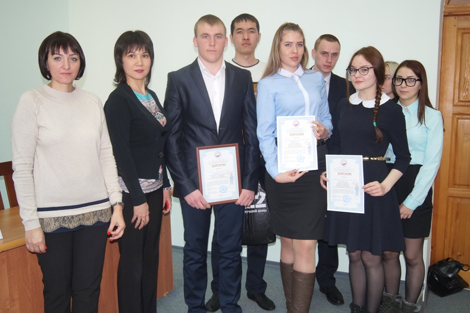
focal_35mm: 36
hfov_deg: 53.2
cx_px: 235
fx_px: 470
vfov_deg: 36.8
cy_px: 156
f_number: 4
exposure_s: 1/160
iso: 640
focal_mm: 24
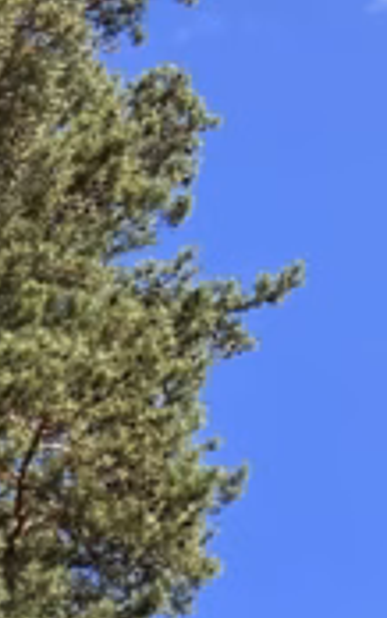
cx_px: -1086
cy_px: 1360
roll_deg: +0.2
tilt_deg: +21.5
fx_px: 2948
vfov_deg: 10.6
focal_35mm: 175
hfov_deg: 6.3
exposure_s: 1/552
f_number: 1.8
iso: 32
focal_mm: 3.99
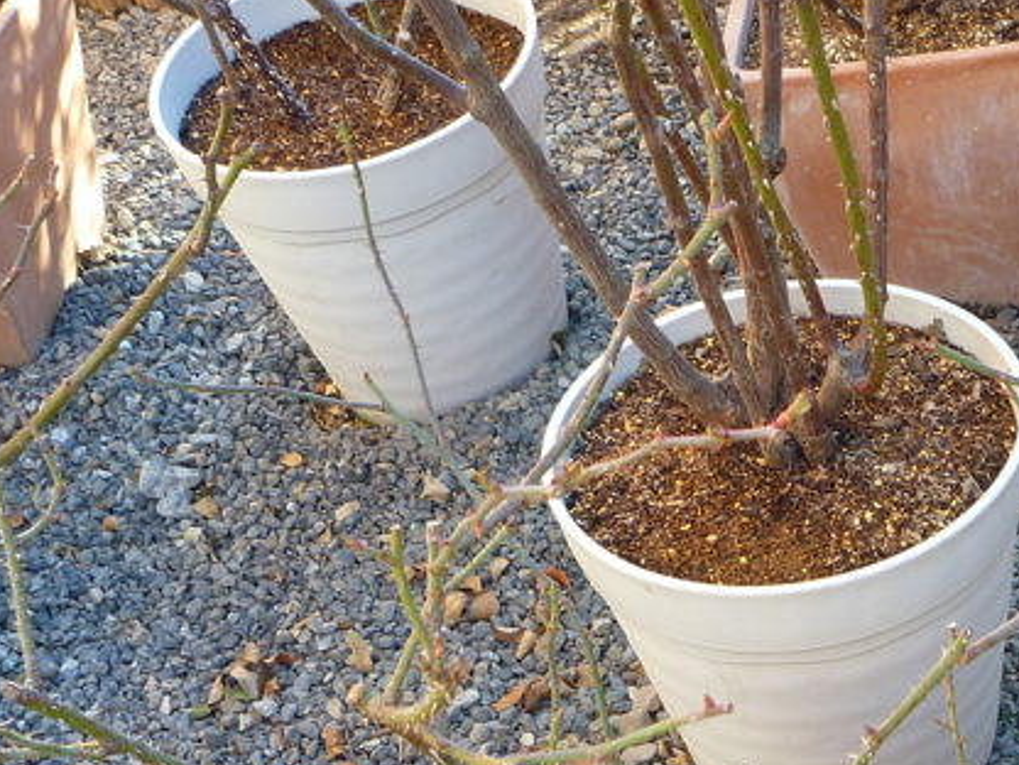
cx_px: 997
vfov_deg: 20.6
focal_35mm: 69
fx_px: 2031
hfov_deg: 26.8
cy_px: 775
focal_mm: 4.9
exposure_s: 1/30
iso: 80
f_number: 3.3
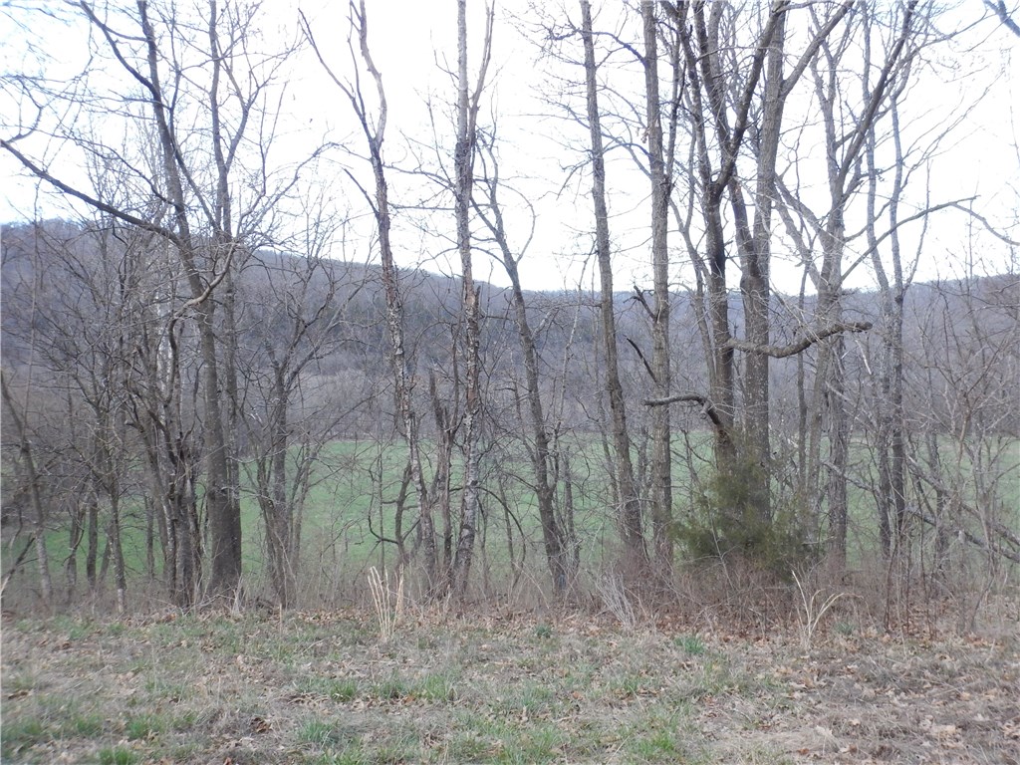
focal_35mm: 31
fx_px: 913
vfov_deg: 45.4
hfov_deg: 58.4
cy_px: 382
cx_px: 510
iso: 400
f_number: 4.2
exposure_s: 1/80
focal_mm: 5.6
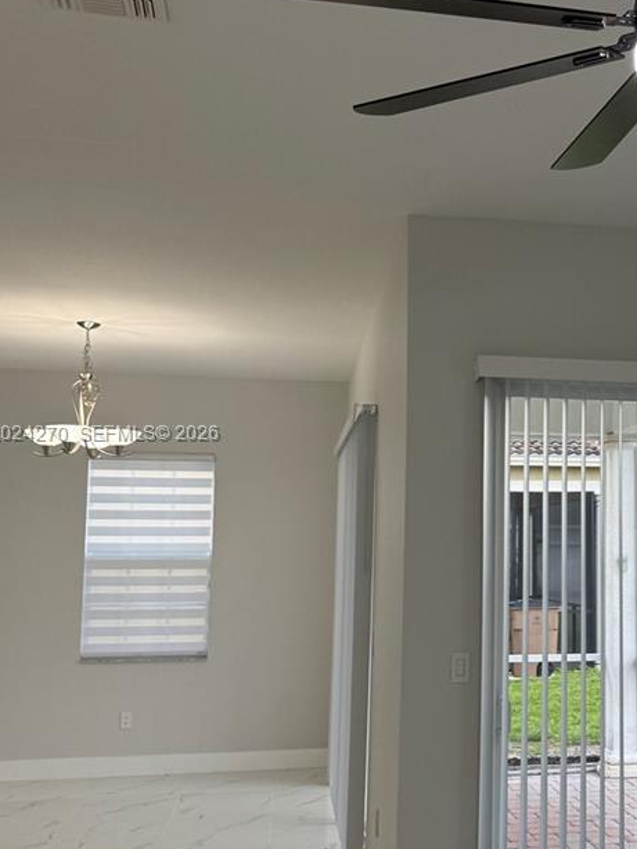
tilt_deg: +5.7
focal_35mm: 47
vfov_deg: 40.4
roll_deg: +0.3
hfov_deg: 29.5
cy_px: 435
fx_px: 1153
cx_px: 586
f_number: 1.78
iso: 160
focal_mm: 6.76
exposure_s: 1/228
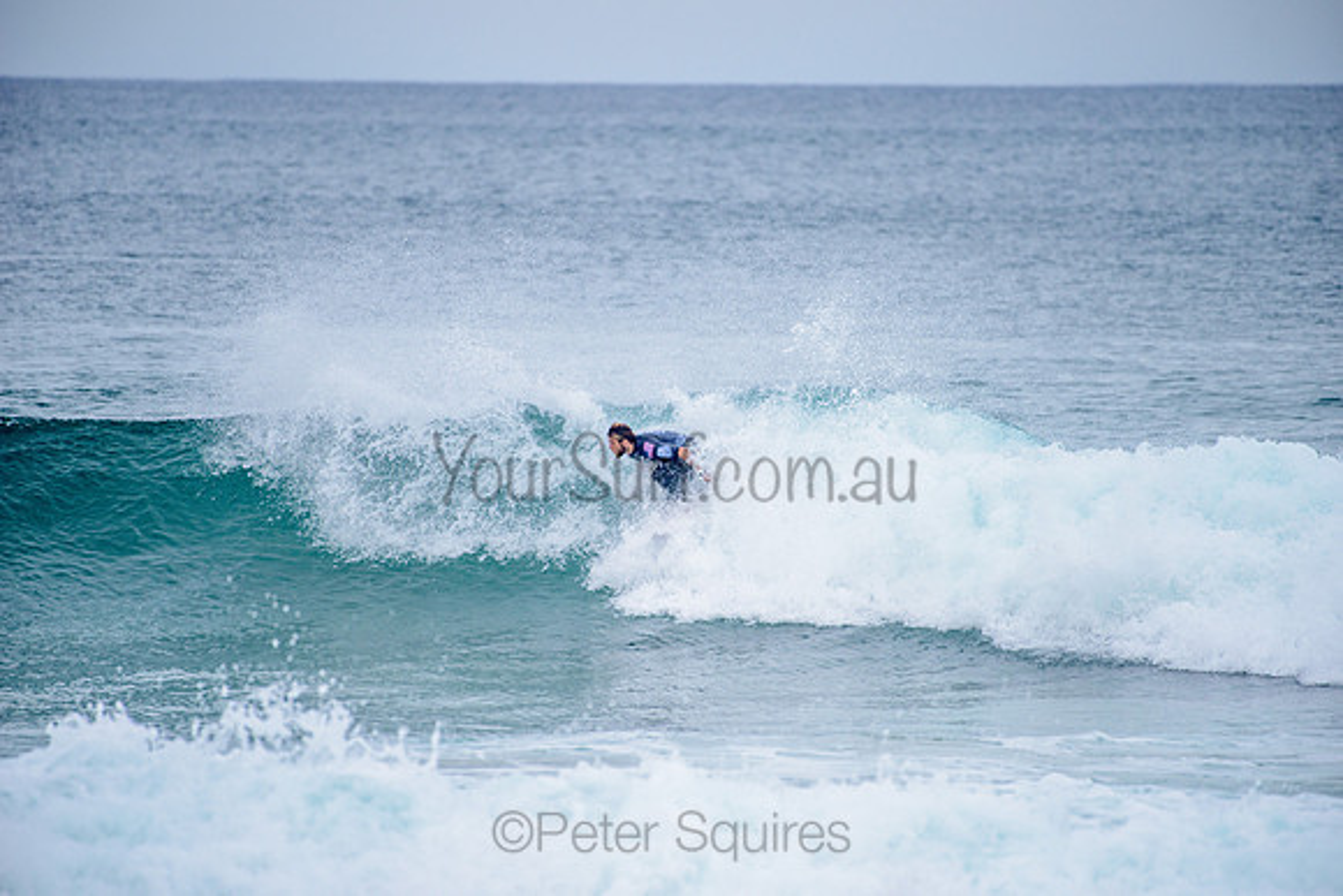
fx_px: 18656
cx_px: 672
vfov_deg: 2.8
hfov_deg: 4.1
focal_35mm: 500
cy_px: 448
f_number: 5.6
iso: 280
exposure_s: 1/2000
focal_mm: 500
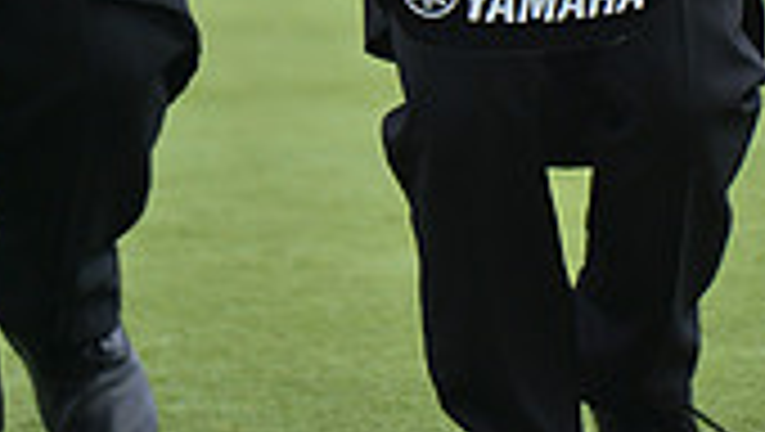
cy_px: -490
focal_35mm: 1053
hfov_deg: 2.0
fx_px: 21380
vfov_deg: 1.2
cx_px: 605
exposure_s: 1/640
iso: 200
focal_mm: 380
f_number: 5.6
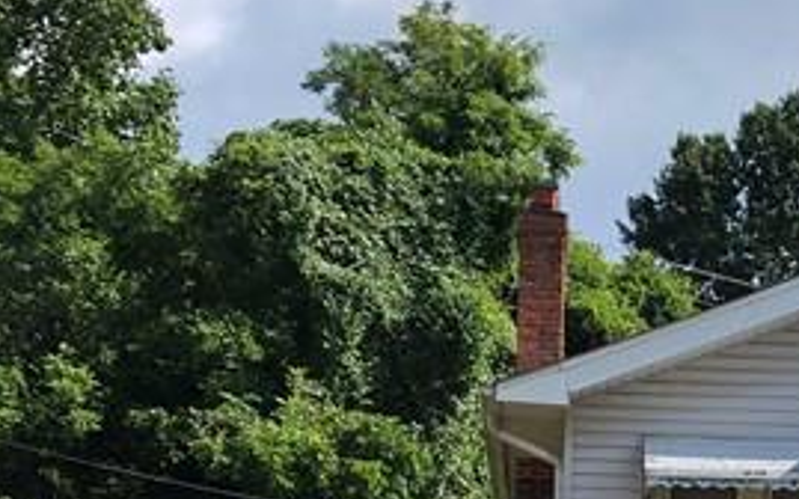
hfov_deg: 17.8
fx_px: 2460
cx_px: 891
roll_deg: -0.7
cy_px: 642
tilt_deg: +9.5
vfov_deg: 11.3
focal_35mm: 113
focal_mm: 3.99
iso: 20
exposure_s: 1/1389
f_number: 1.8
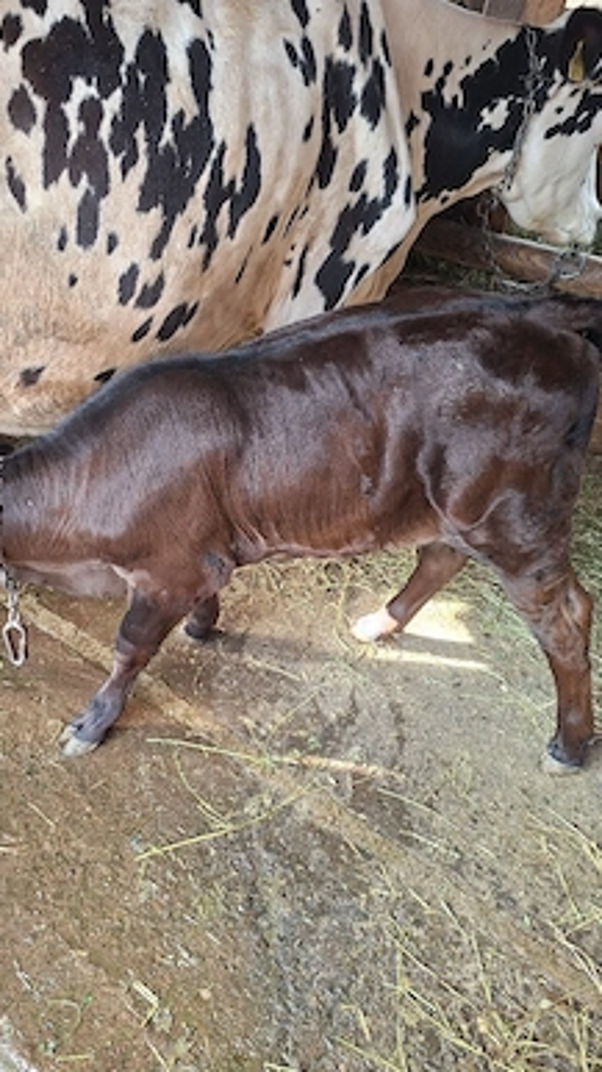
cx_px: 208
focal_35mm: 26
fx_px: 738
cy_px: 522
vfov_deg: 71.9
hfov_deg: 43.8
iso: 250
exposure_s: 1/60.2
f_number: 1.8
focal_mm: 5.54
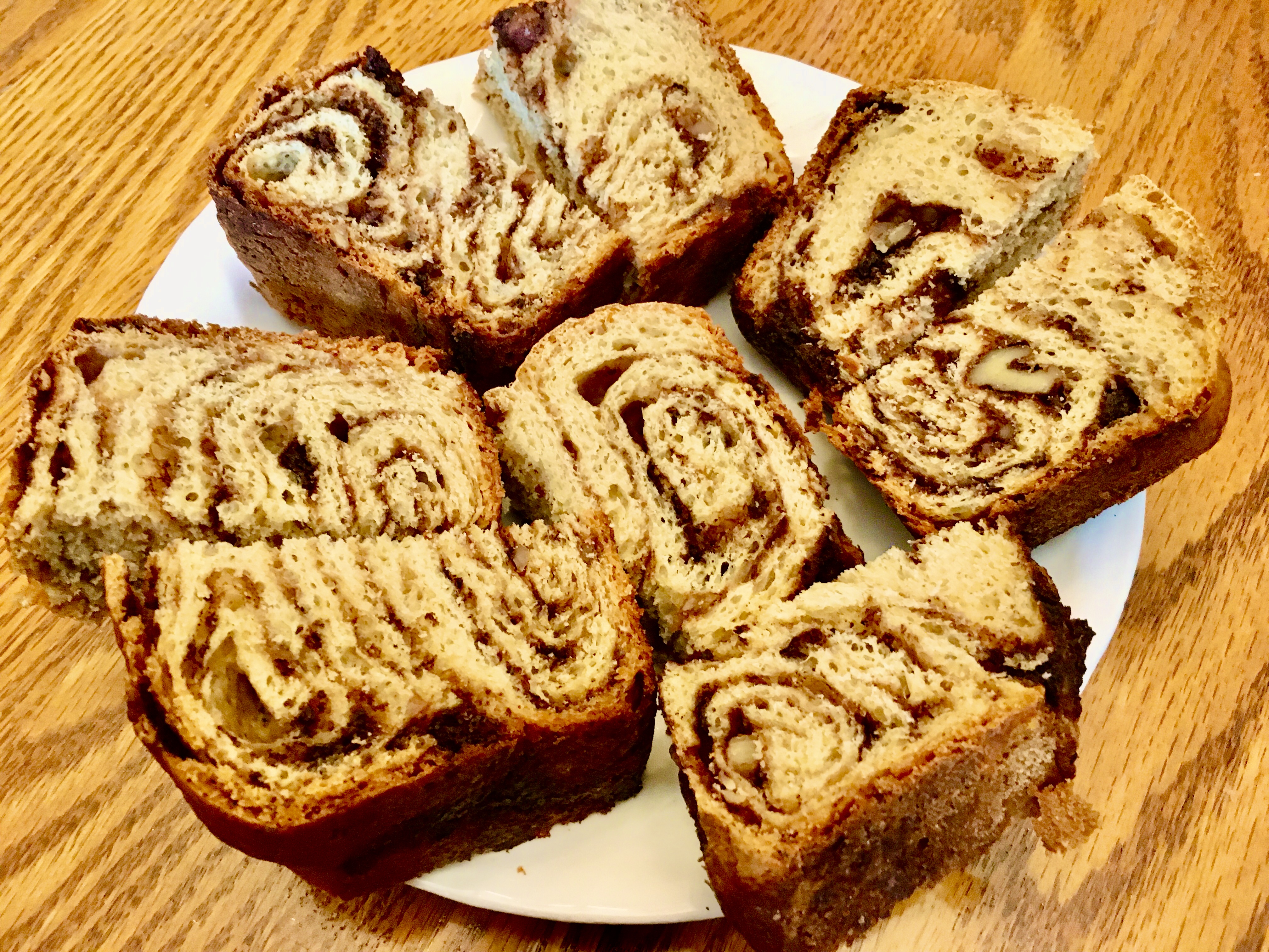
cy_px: 476
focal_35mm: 29
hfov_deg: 61.7
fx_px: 1063
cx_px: 634
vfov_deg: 48.2
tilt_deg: -60.4
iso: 250
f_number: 2.2
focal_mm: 4.15
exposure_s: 1/15
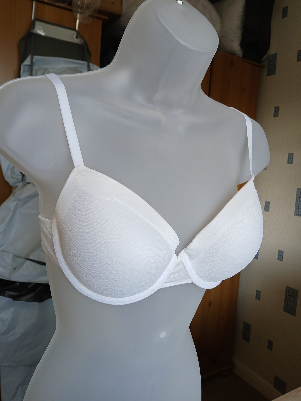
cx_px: 150
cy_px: 200
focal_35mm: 26
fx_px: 301
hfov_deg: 53.1
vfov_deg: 67.3
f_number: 1.8
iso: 50
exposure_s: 1/50.3
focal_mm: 3.98
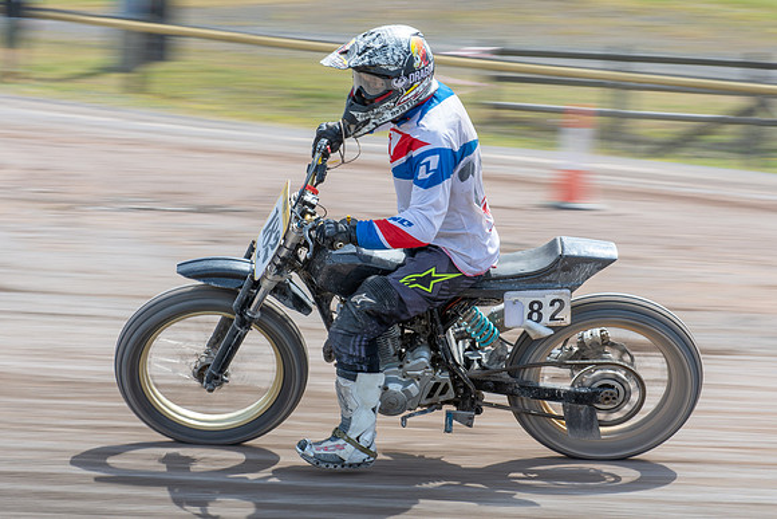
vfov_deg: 11.5
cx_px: 388
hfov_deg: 17.2
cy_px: 260
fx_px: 2566
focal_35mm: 119
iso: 160
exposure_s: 1/160
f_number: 8
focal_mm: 70
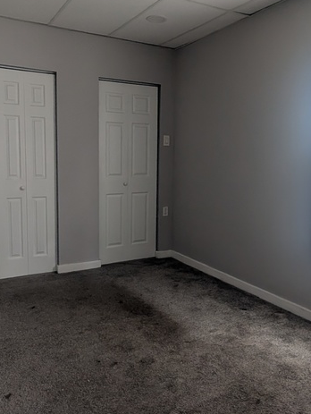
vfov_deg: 63.4
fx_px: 335
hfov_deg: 49.8
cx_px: 160
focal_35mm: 28
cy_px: 198
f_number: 1.7
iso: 68
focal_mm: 2.02
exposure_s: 1/82
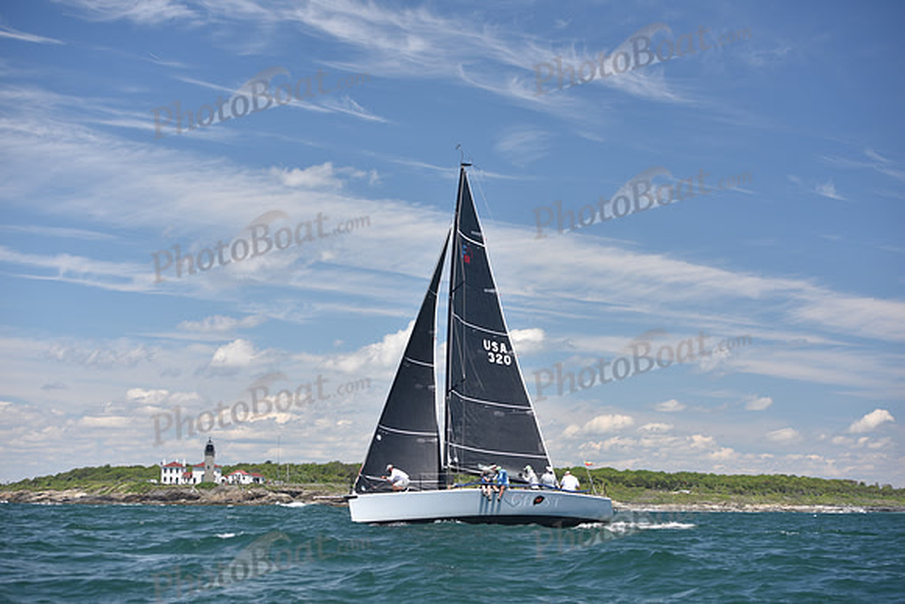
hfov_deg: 28.8
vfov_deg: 19.5
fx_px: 1760
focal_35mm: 70
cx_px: 452
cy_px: 302
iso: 200
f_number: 4.5
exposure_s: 1/800
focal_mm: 70
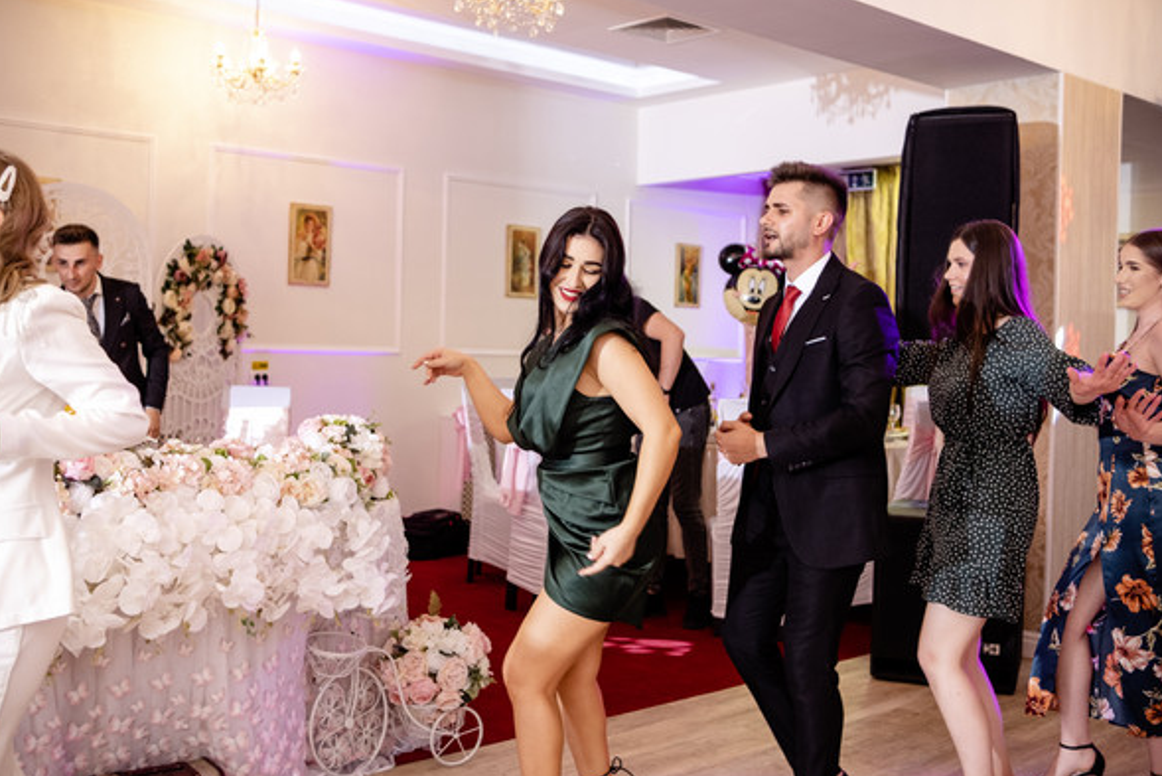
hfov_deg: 50.6
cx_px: 541
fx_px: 1227
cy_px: 368
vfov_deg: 35.1
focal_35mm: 38
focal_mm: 23
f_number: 2.2
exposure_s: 1/200
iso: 800
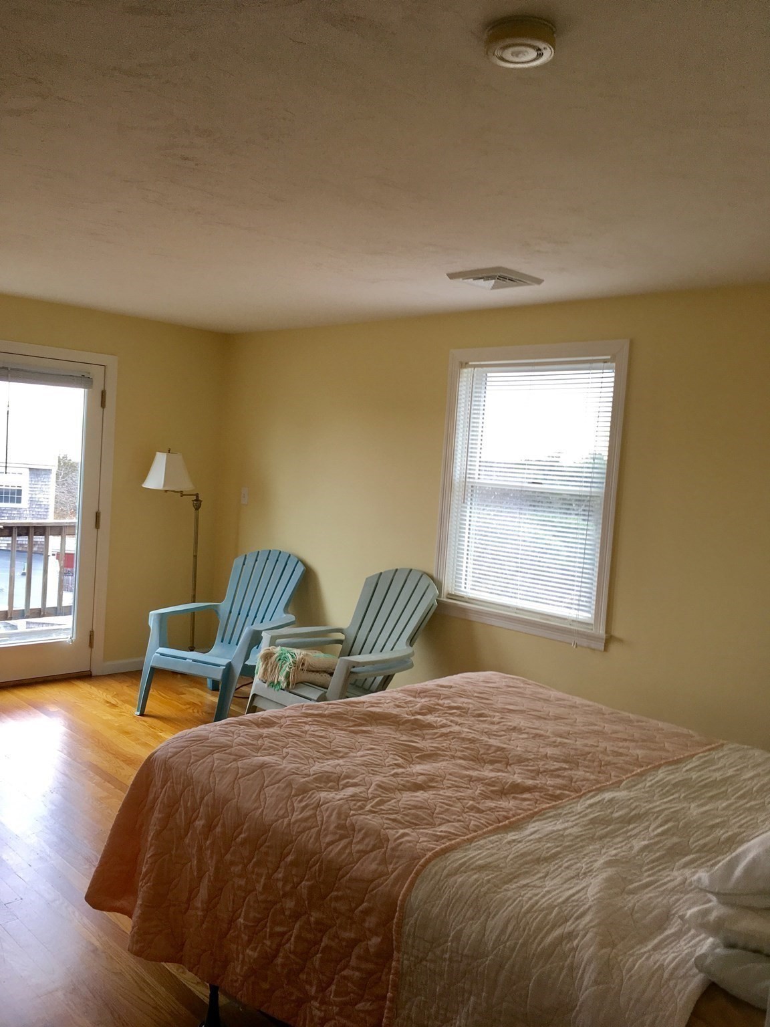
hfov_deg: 48.2
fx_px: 860
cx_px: 385
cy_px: 514
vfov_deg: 61.7
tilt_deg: -5.5
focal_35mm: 29
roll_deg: -3.3
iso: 25
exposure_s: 1/60
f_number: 2.2
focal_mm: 4.15
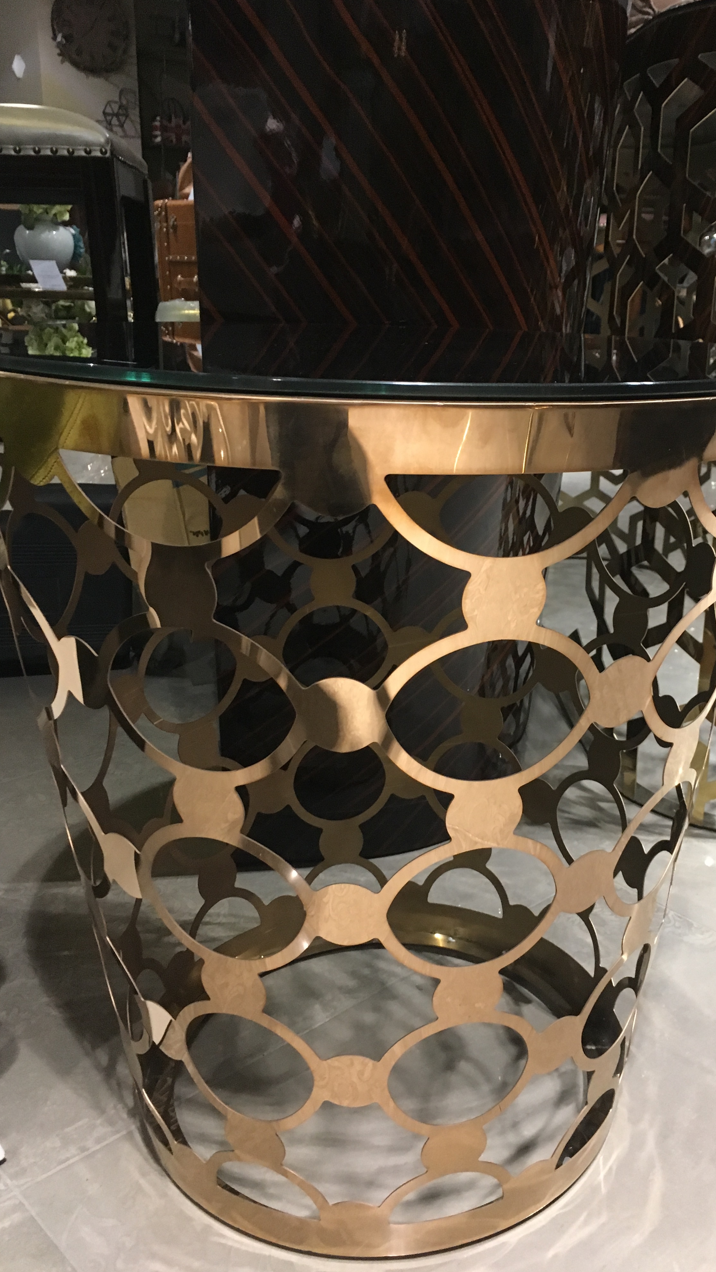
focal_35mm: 32
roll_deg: -2.8
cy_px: 637
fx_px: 1080
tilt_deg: -20.0
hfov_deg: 36.3
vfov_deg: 61.0
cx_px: 479
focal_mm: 4.15
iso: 200
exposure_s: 1/17
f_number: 2.2
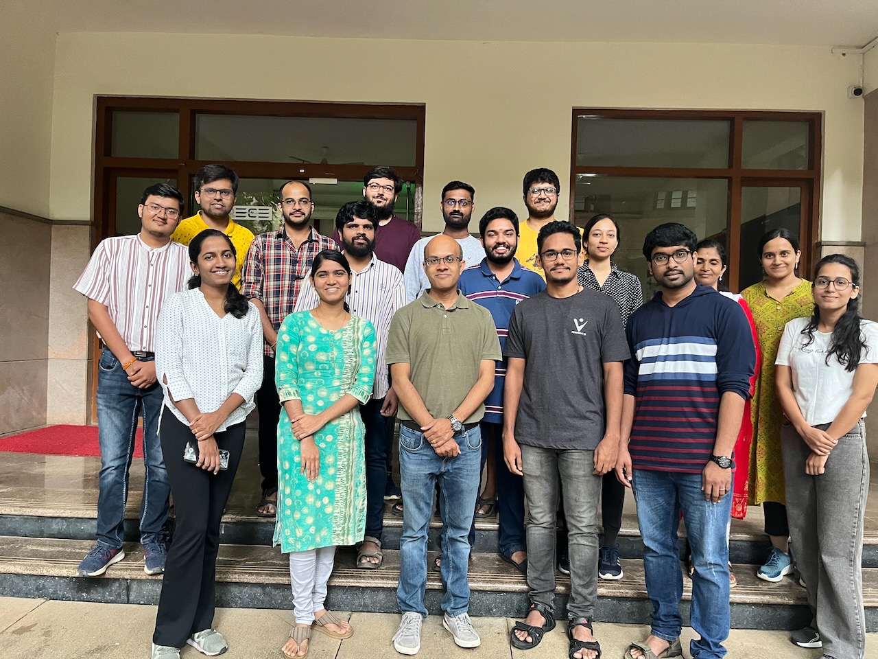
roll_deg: -1.9
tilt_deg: -0.5
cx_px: 439
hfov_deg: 67.3
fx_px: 659
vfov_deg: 53.1
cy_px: 330
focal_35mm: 26
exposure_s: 1/60
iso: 400
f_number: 1.6
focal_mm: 5.1
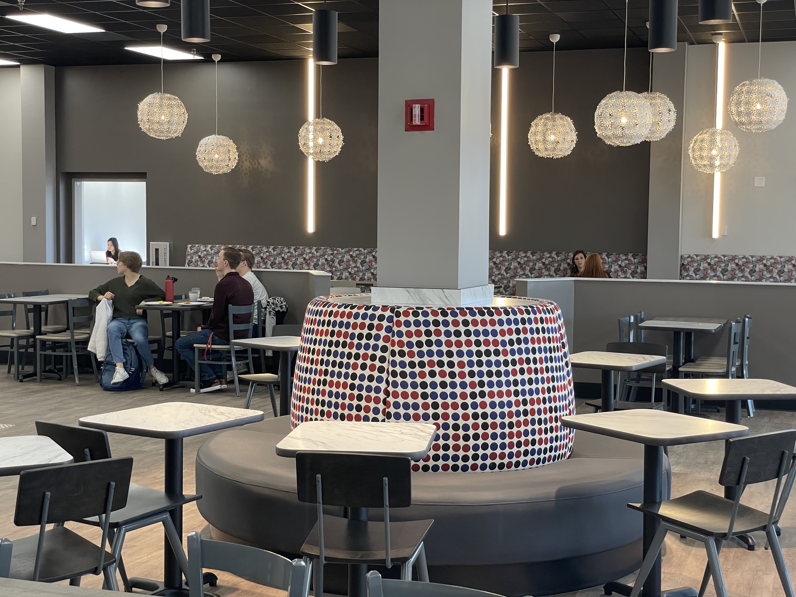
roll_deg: -0.7
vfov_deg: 28.0
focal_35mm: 52
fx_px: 1196
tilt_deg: -4.4
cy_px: 298
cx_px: 398
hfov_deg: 36.8
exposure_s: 1/121
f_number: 2
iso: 160
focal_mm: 6
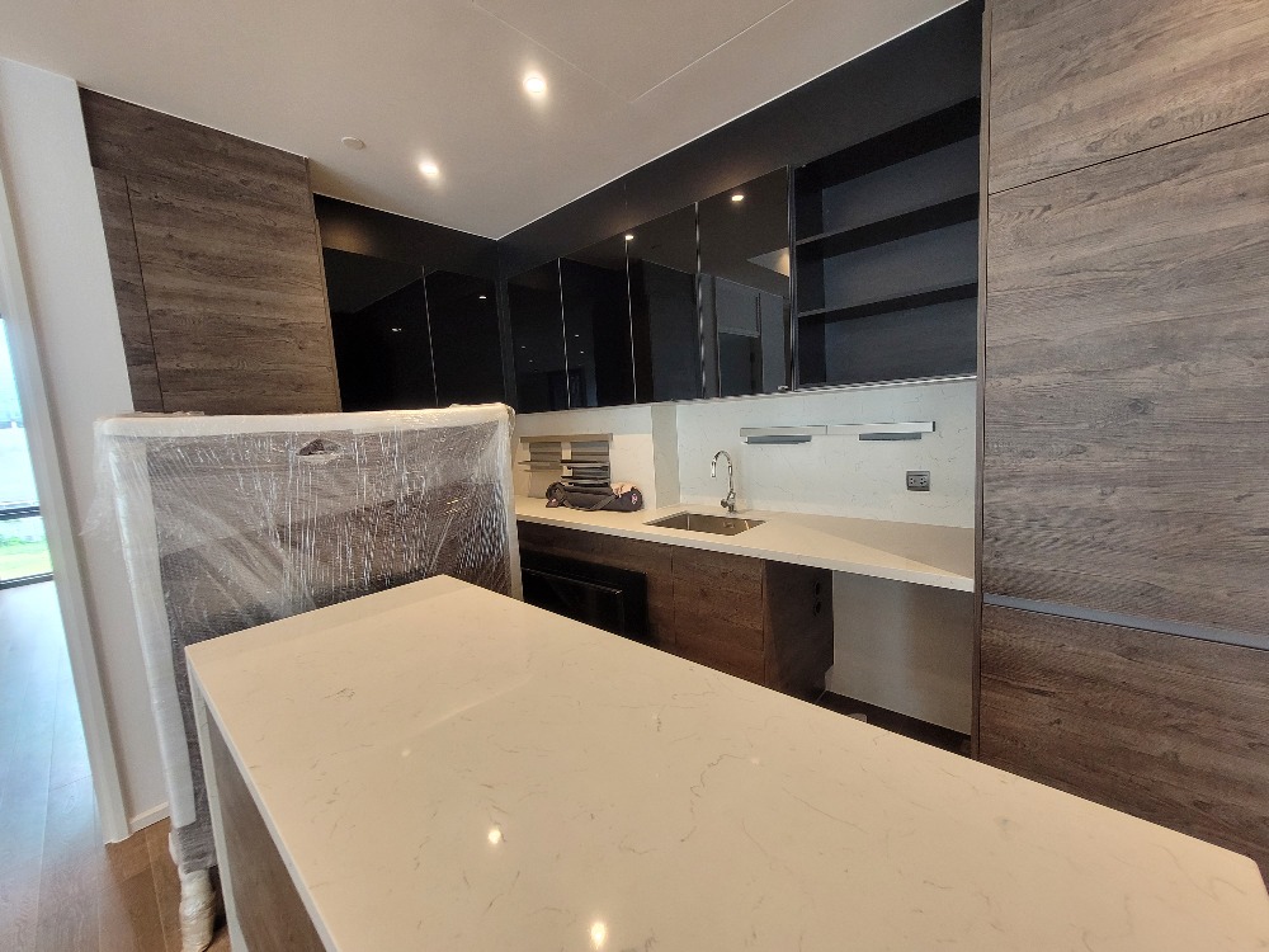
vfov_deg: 89.9
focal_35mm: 13
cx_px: 634
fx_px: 477
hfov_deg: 106.2
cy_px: 476
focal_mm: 1.74
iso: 200
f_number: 2.2
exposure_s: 1/50
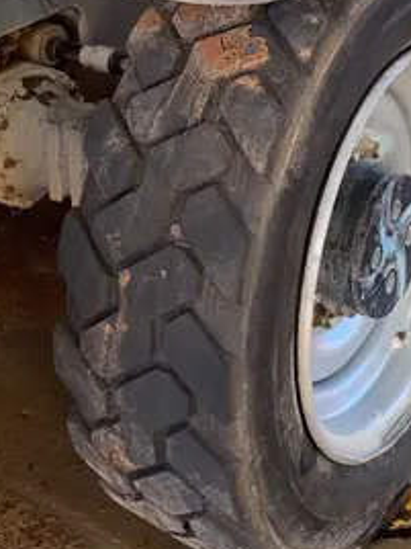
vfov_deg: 25.3
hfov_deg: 20.7
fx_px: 1124
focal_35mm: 71
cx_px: 192
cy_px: -65
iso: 25
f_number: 1.8
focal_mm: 4.25
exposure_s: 1/122
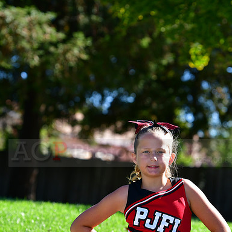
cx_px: 116
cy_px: 147
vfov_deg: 7.6
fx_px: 1752
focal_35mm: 231
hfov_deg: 7.6
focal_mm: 120
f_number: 4.5
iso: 400
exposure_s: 1/1250
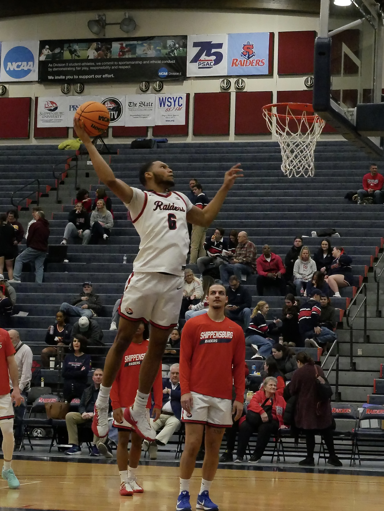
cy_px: 256
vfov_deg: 34.3
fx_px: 828
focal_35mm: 56
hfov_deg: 26.1
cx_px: 192
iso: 6400
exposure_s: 1/500
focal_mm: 28
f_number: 5
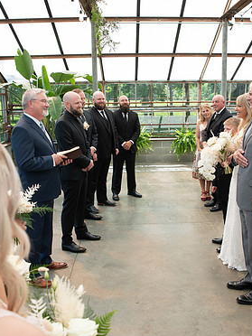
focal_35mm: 36
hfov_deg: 39.6
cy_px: 173
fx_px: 349
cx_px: 144
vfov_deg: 51.3
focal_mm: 24
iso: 160
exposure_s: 1/200
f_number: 5
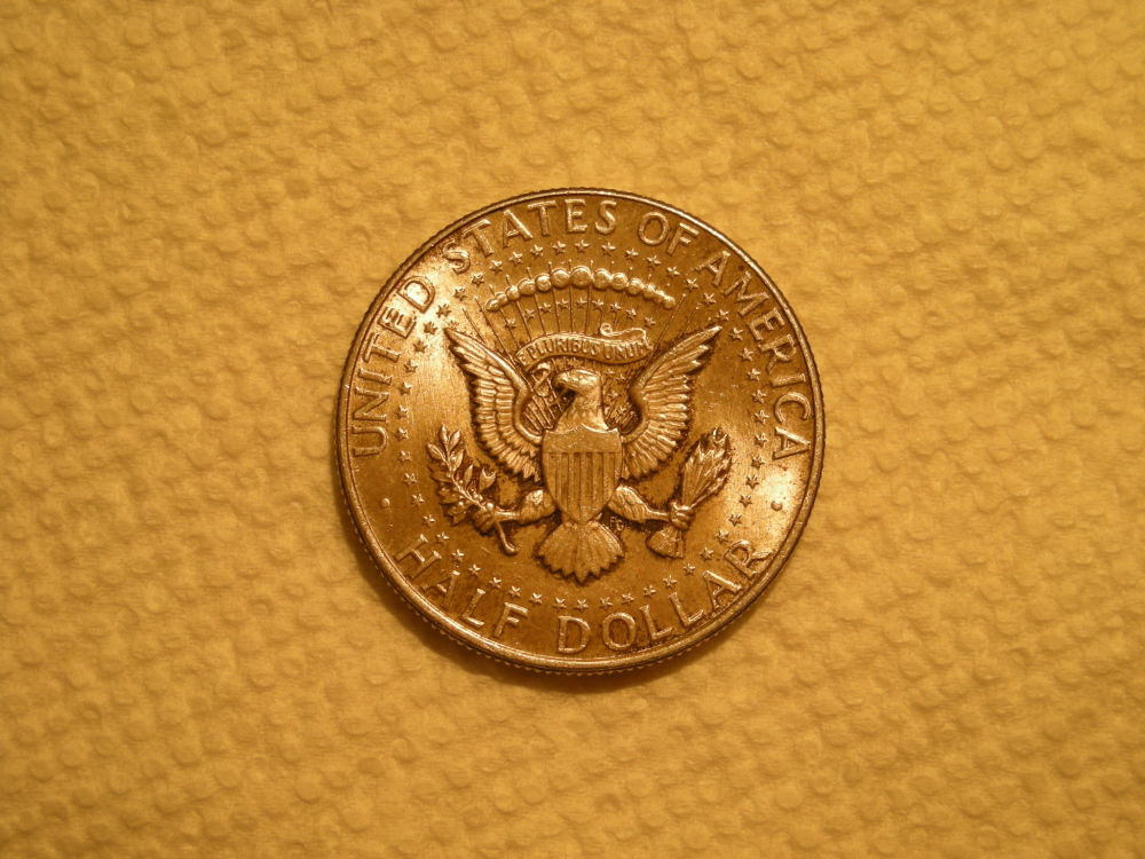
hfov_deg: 25.7
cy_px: 430
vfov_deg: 19.4
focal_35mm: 76
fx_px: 2514
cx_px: 572
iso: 70
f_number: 3.9
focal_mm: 12.3
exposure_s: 1/52.4
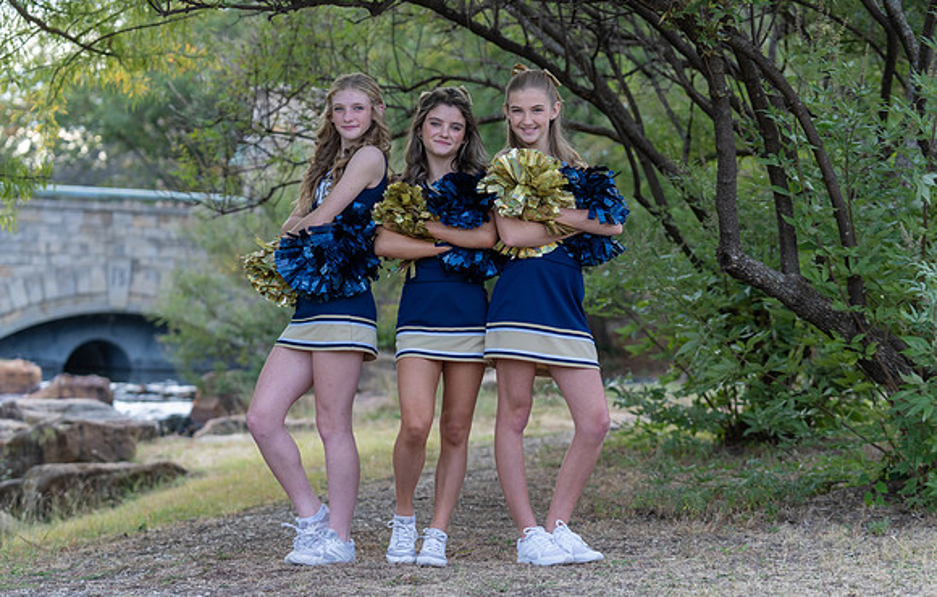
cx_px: 512
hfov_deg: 22.2
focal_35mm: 93
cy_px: 293
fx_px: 2384
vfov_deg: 14.3
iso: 160
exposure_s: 1/320
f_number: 3.5
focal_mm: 83
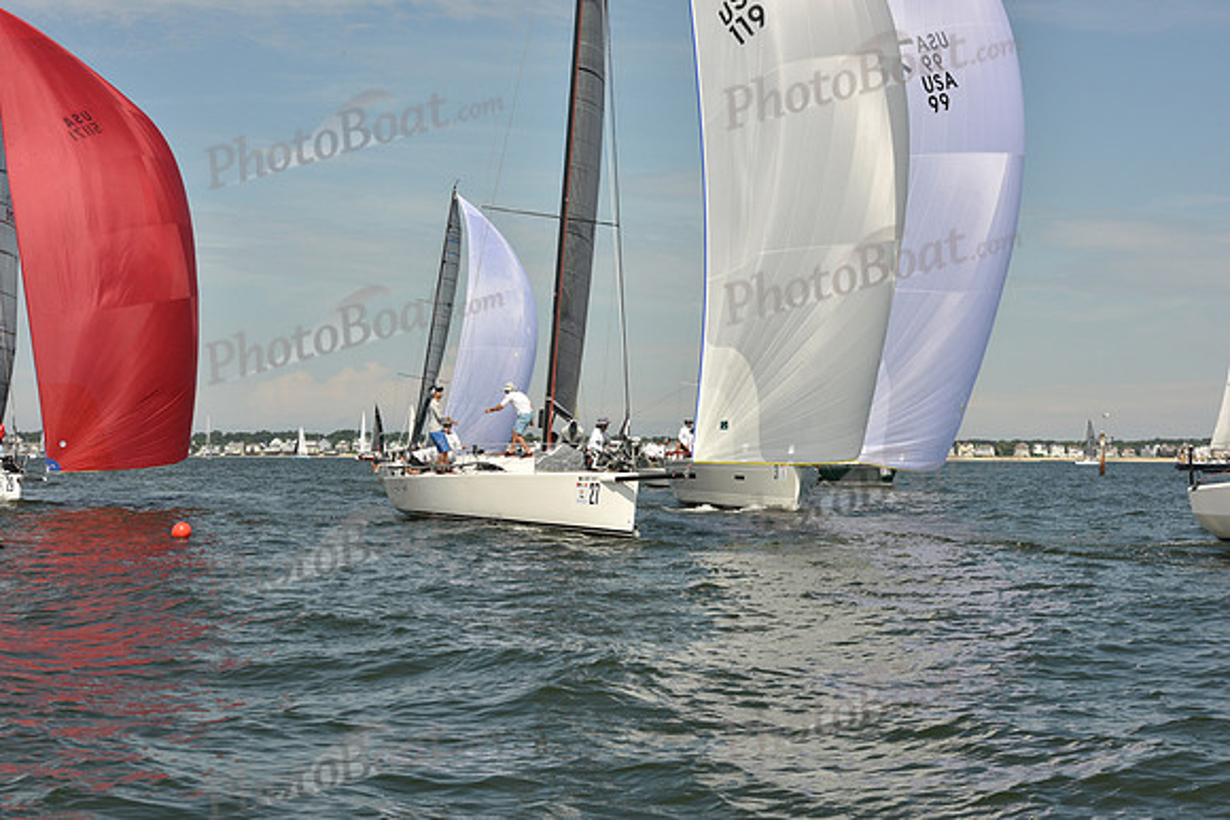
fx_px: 2392
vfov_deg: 19.5
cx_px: 615
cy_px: 410
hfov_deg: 28.8
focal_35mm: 70
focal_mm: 70
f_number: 14
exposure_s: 1/640
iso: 320
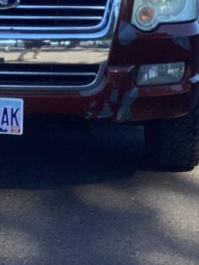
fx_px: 790
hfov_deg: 14.2
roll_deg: -0.8
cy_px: -25
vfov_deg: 18.4
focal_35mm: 103
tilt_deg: -3.7
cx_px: 26
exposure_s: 1/791
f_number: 2.4
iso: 25
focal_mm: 3.3
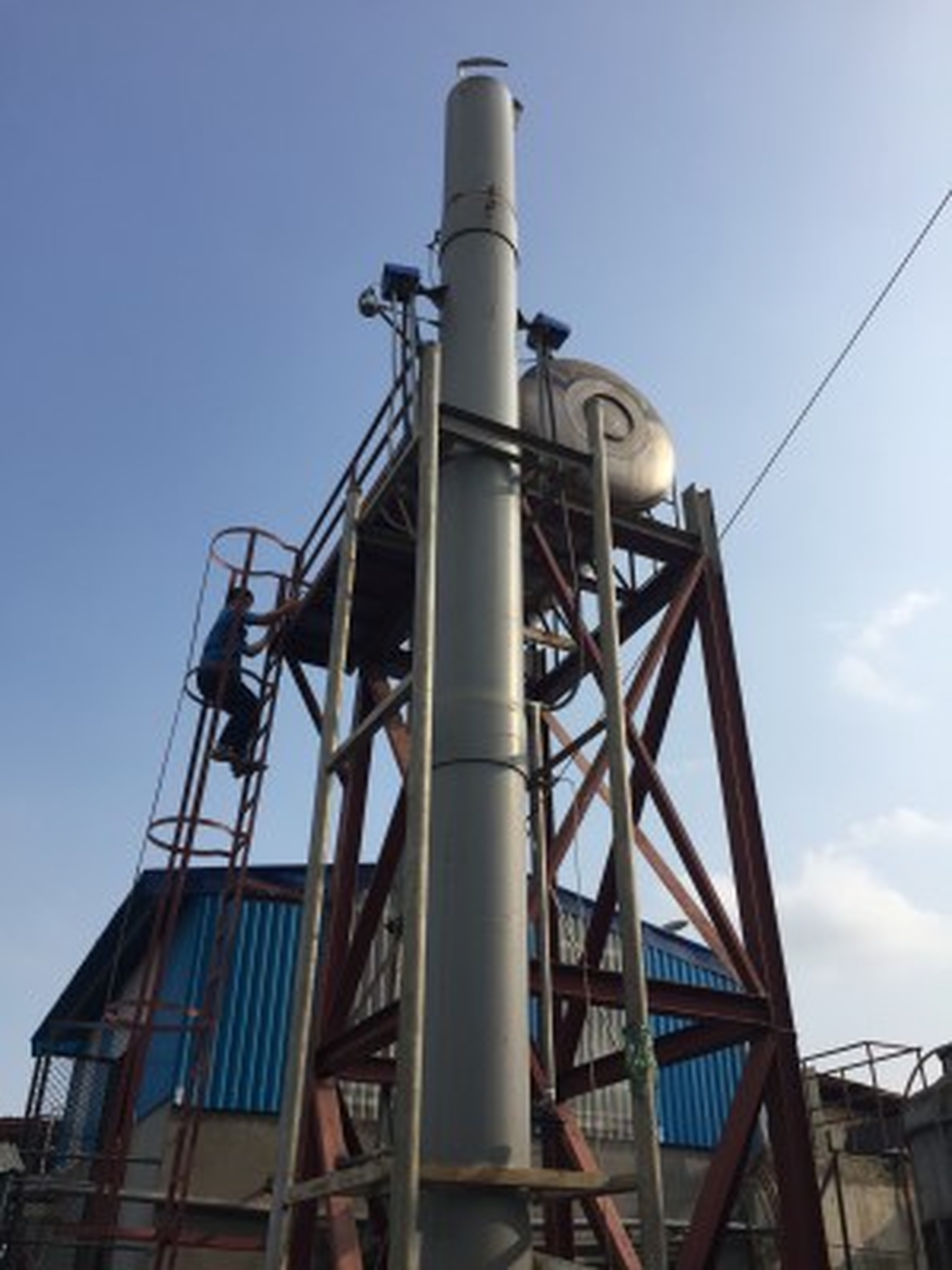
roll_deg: -0.7
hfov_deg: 48.2
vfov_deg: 61.7
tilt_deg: +31.7
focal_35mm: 29
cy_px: 635
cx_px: 476
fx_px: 1063
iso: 32
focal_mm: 4.15
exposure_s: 1/2639
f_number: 2.2
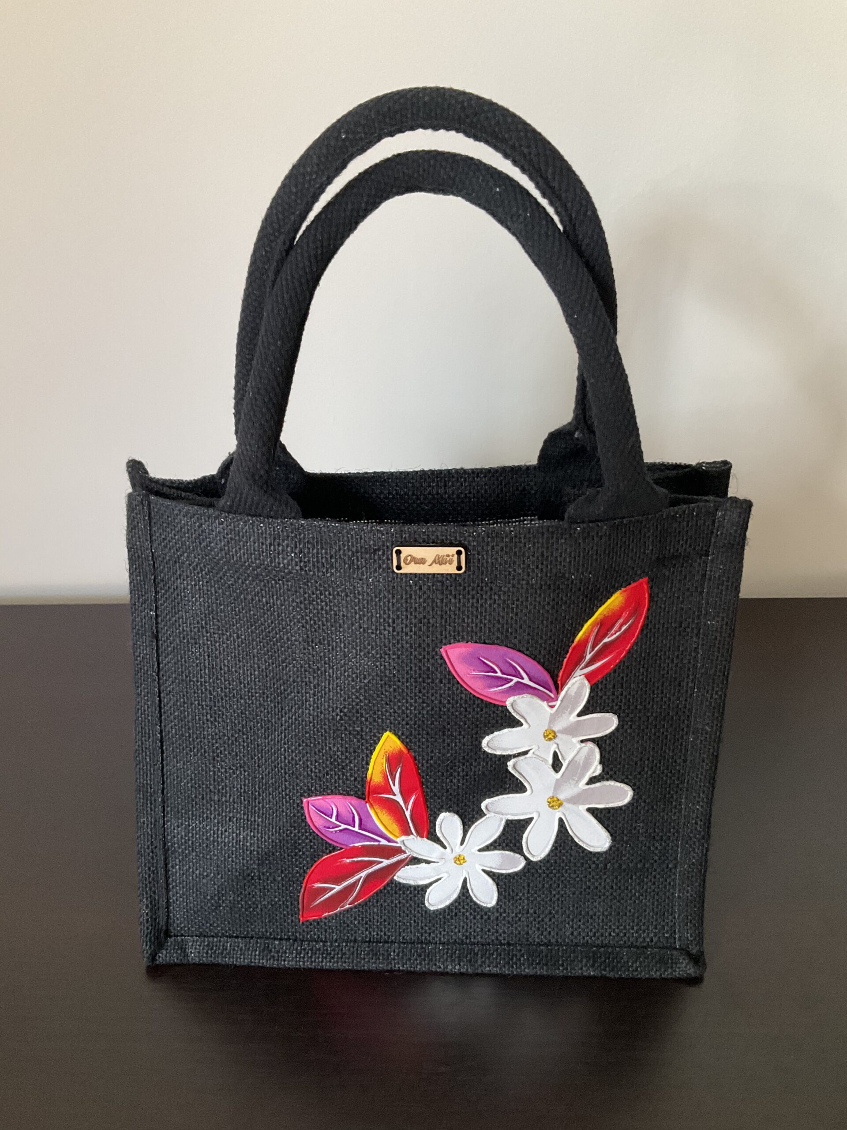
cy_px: 565
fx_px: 946
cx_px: 424
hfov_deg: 48.2
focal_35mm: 29
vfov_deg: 61.7
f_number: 1.8
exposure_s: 1/60
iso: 160
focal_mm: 3
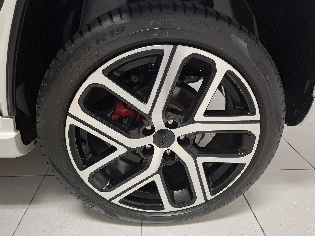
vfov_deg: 58.9
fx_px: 209
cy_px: 118
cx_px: 158
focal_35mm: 23
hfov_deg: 73.9
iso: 320
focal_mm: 5.54
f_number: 1.8
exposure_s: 1/30
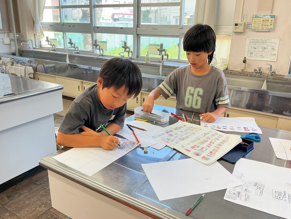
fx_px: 252
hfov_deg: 60.0
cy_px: 108
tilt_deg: -17.7
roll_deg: -0.7
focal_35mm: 30
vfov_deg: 46.8
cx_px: 147
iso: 32
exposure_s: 1/120
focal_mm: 3
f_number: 1.8
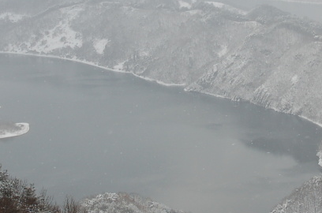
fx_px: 975
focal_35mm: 109
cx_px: 202
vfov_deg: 12.4
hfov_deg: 18.7
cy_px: 42
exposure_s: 1/320
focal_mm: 29
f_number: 10
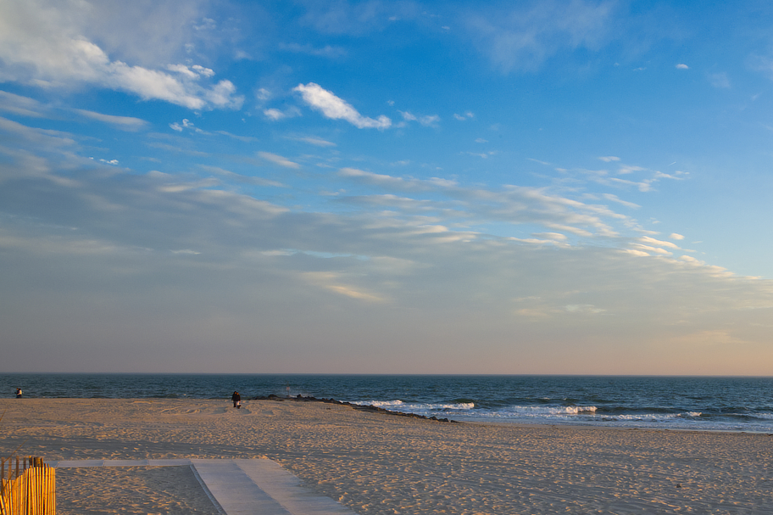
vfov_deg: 30.6
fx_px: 923
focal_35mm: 43
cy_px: 389
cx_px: 511
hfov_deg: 44.8
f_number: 22
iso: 400
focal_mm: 28
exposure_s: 1/40
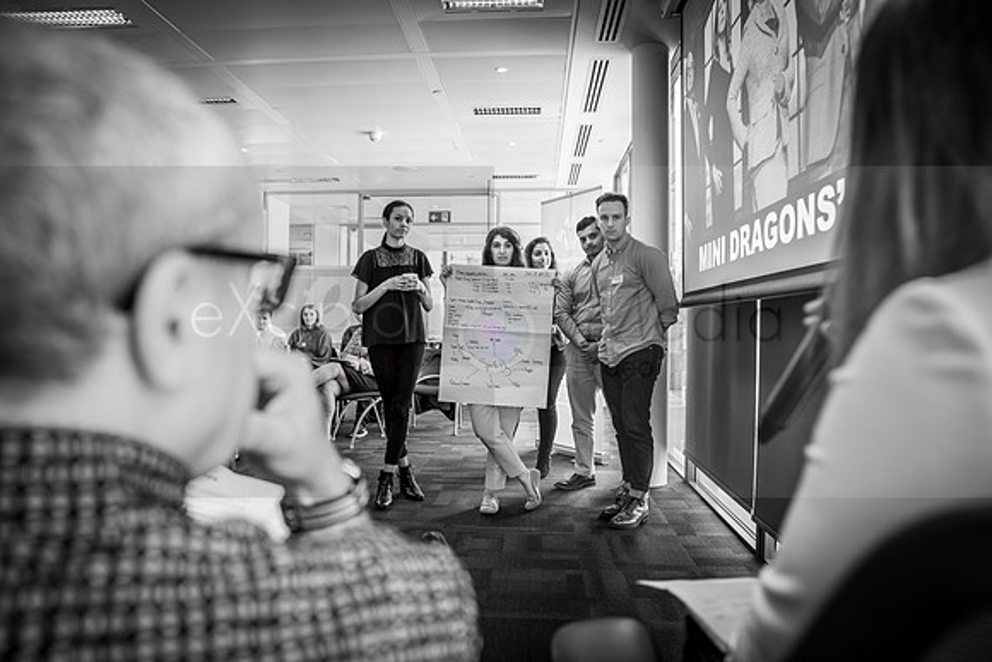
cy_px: 331
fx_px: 661
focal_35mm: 24
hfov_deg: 73.7
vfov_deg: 53.2
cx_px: 496
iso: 100
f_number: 2.8
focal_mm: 24
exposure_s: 1/30
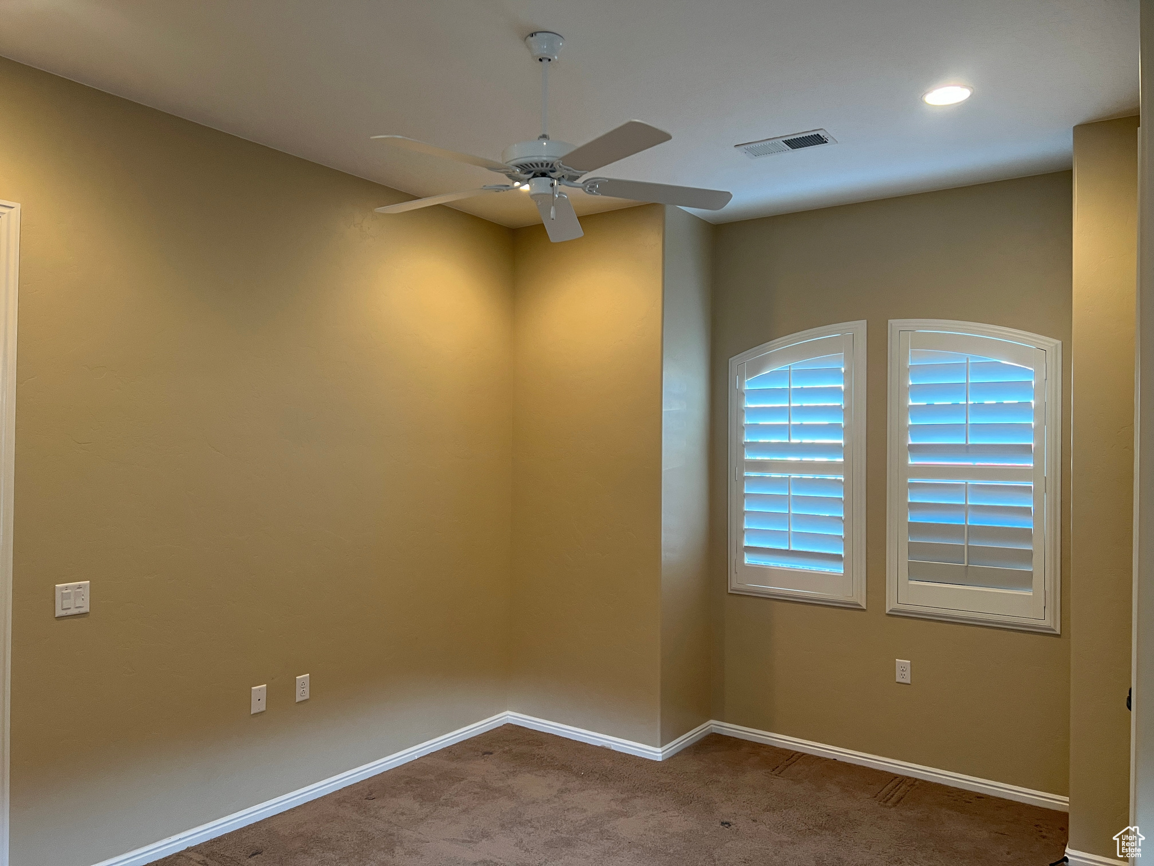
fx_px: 867
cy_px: 433
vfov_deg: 53.1
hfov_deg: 67.3
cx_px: 577
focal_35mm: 26
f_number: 1.5
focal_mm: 5.7
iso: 160
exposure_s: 1/60
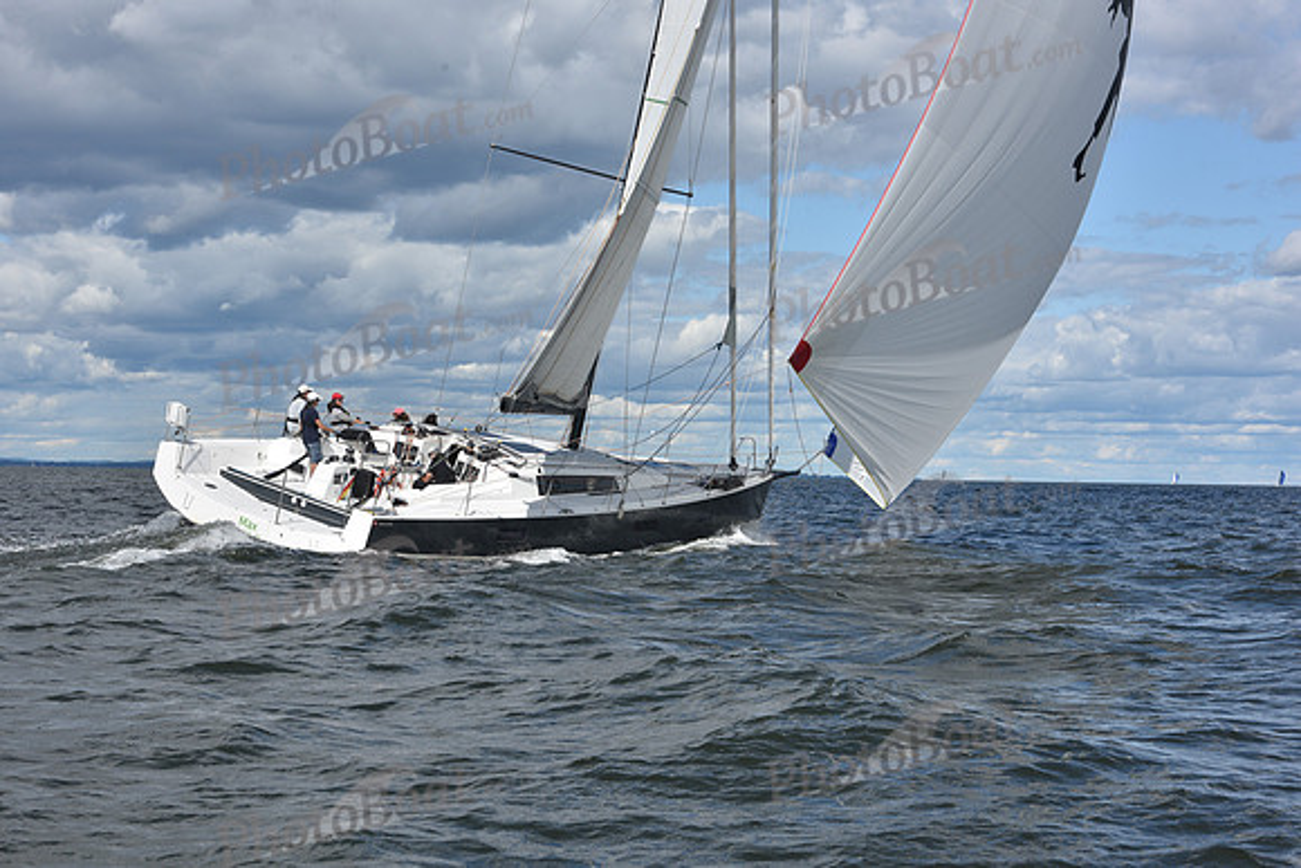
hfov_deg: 28.8
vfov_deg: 19.5
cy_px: 434
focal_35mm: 70
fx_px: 2530
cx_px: 650
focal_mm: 70
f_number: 13
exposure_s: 1/640
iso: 250
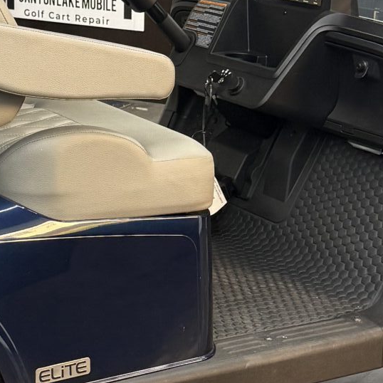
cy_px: 76
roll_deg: -0.1
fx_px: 1264
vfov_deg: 17.1
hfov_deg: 17.0
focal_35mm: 101
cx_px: 60
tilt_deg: -12.2
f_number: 1.78
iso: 200
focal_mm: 6.76
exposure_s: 1/60
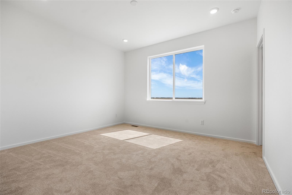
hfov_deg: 96.7
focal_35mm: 16
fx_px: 130
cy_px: 98
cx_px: 146
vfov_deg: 73.8
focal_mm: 16
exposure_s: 1/640
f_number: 8
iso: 200
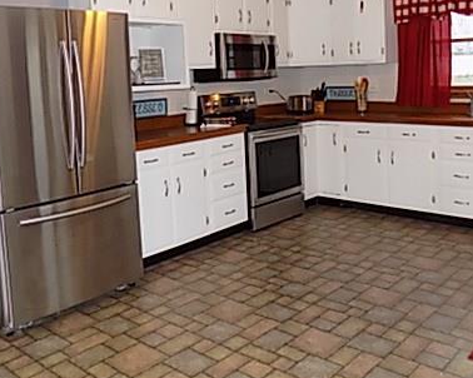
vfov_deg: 38.5
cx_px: 240
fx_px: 532
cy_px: 116
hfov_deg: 48.0
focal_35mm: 38
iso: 250
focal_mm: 4
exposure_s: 1/30
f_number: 3.1
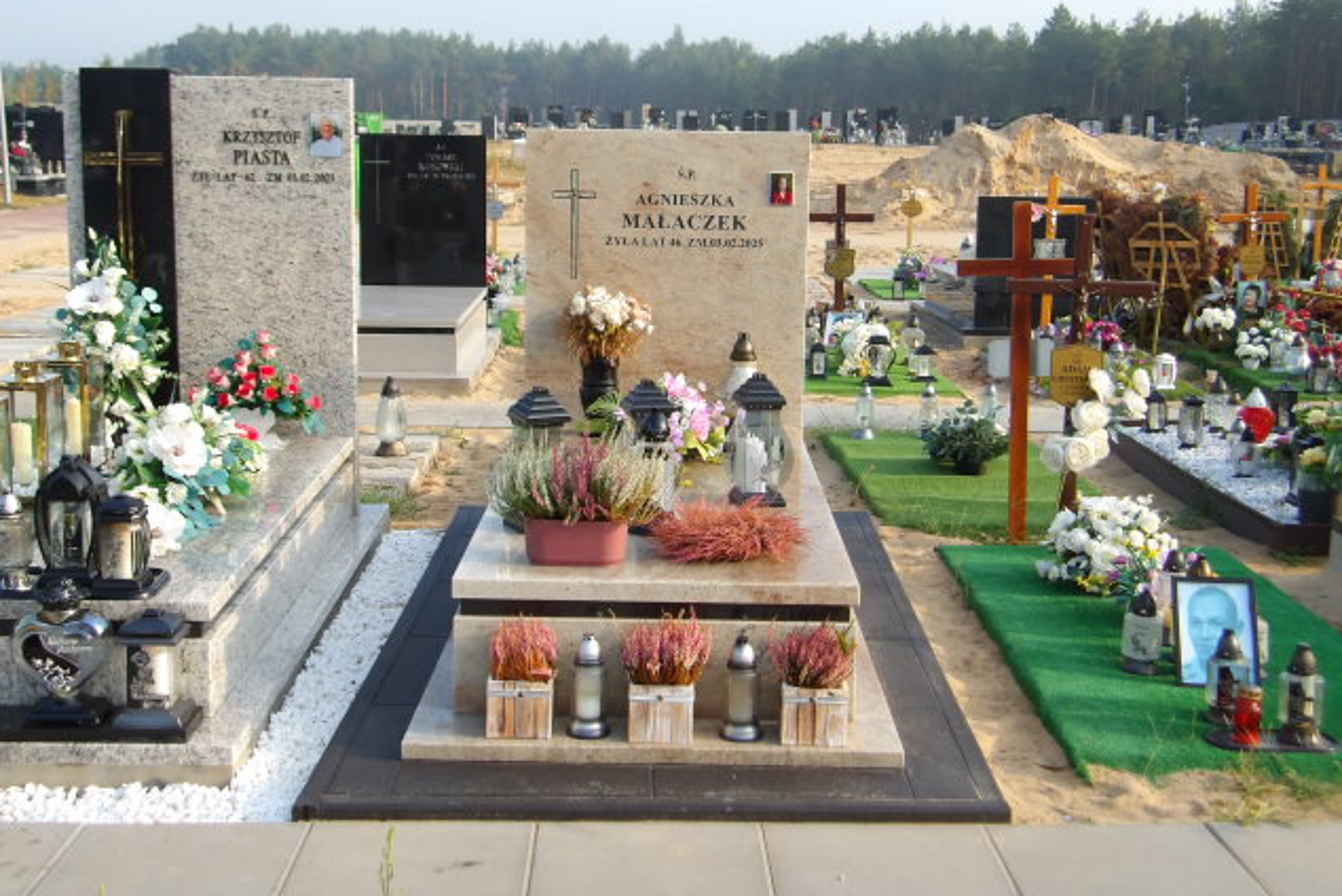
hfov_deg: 44.5
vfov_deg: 30.5
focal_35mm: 44
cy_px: 410
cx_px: 668
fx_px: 1641
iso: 100
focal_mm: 7.6
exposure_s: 1/301
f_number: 3.7
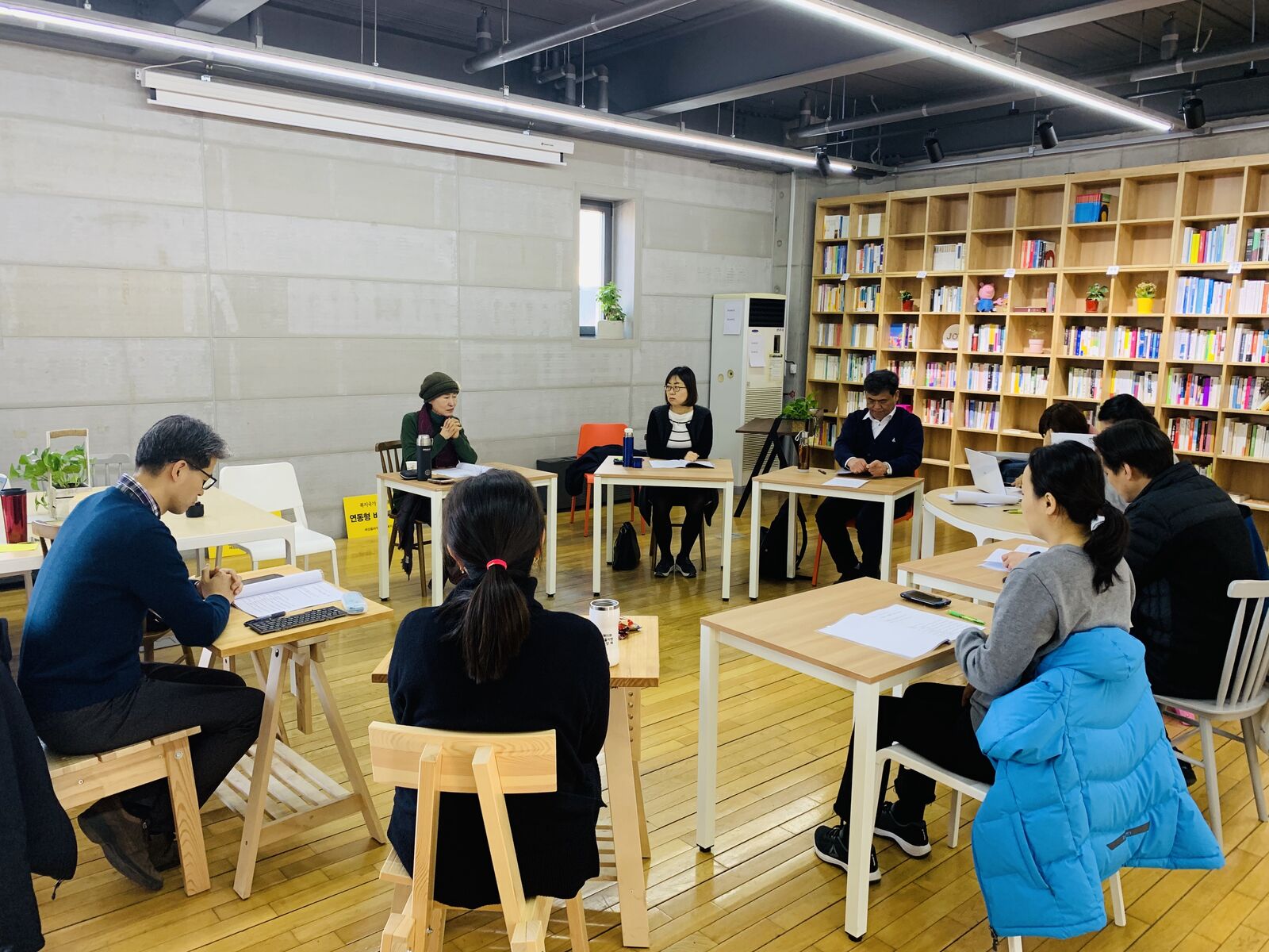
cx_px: 634
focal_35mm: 26
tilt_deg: -8.0
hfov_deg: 67.3
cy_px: 476
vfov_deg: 53.1
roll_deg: -1.0
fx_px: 953
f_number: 1.8
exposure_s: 1/60
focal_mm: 4.25
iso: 125
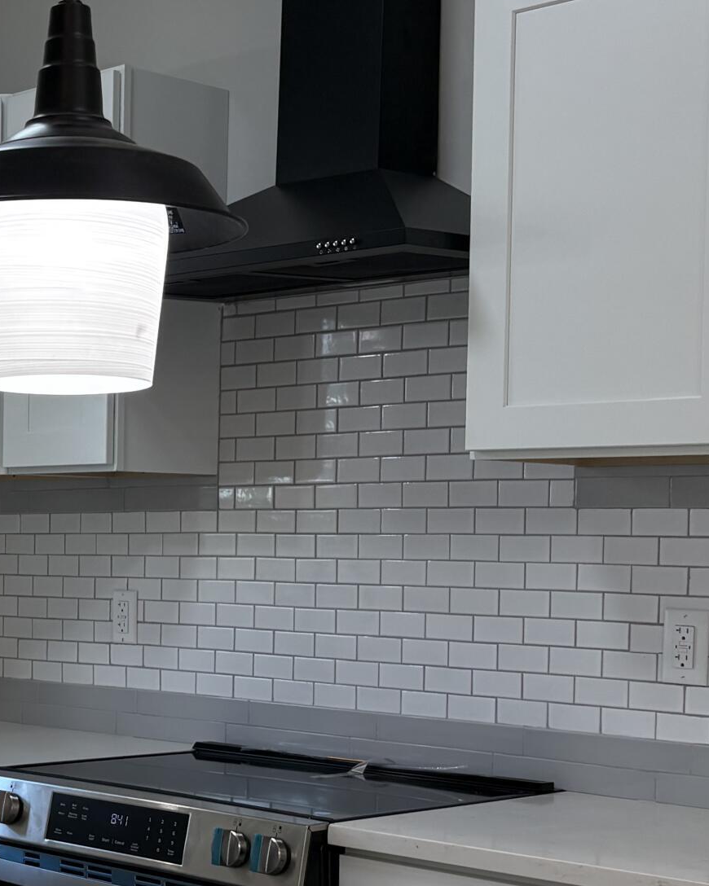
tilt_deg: -1.3
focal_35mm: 70
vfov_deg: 27.0
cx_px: -87
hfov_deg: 20.7
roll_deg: +0.2
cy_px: 577
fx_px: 1837
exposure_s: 1/237
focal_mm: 5.96
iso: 80
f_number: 1.6
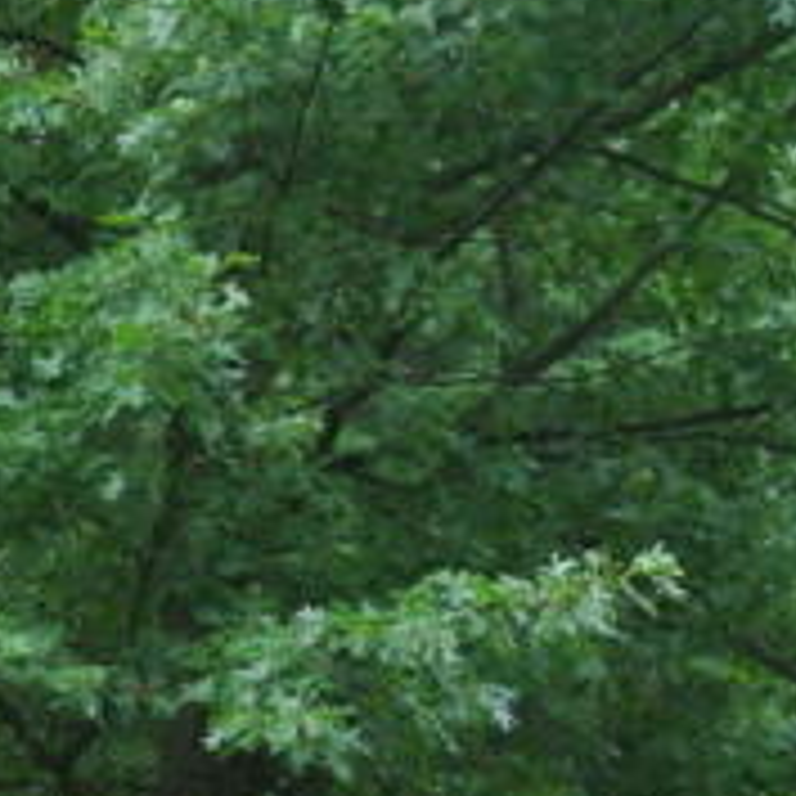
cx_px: -542
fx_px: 6010
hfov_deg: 7.4
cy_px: 1367
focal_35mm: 231
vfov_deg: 7.4
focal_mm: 15.7
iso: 100
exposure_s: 1/125
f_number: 4.2
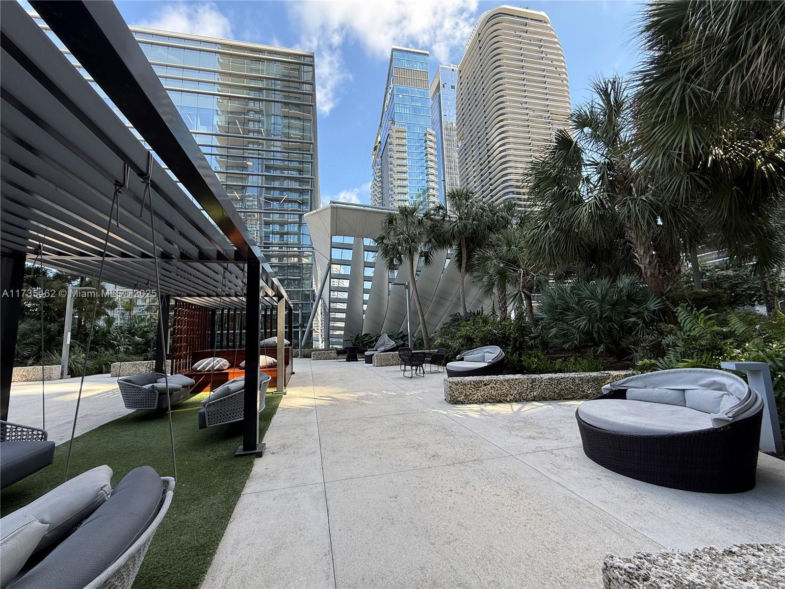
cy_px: 294
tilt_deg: +7.1
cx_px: 392
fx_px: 317
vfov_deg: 85.7
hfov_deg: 102.1
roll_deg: +1.7
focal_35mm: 14
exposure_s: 1/281
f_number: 2.2
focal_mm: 2.22
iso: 50
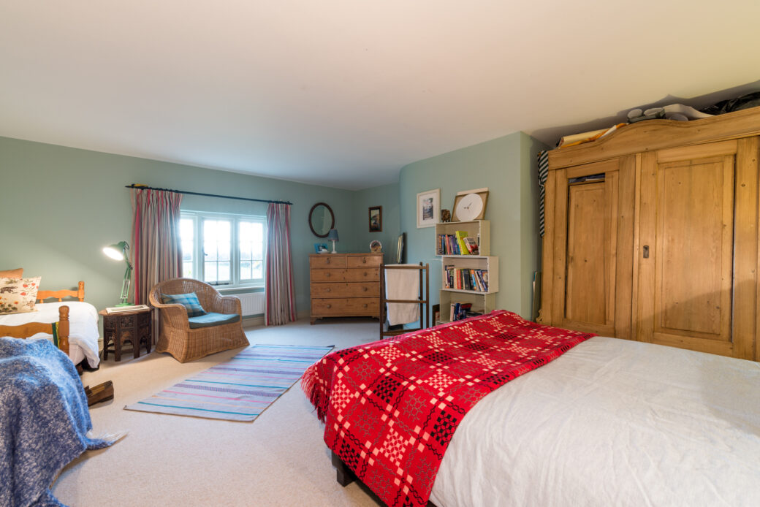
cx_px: 380
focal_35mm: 15
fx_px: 317
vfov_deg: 77.4
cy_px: 254
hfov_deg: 100.4
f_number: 9
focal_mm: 15
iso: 100
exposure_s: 1.3
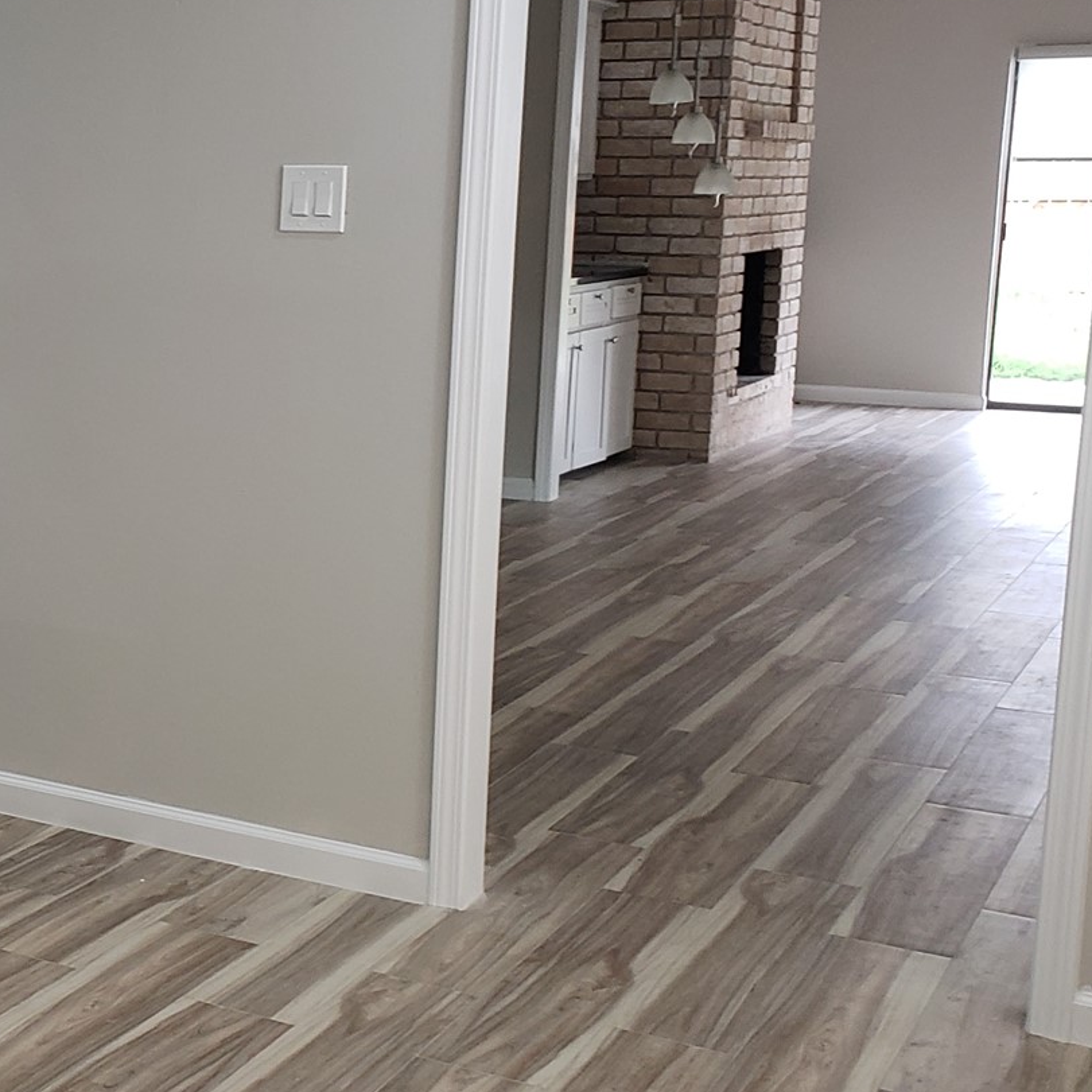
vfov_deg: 29.5
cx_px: -184
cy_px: 518
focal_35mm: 58
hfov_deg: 26.6
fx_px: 2070
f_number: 2.4
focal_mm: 4.3
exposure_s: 1/60
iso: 160
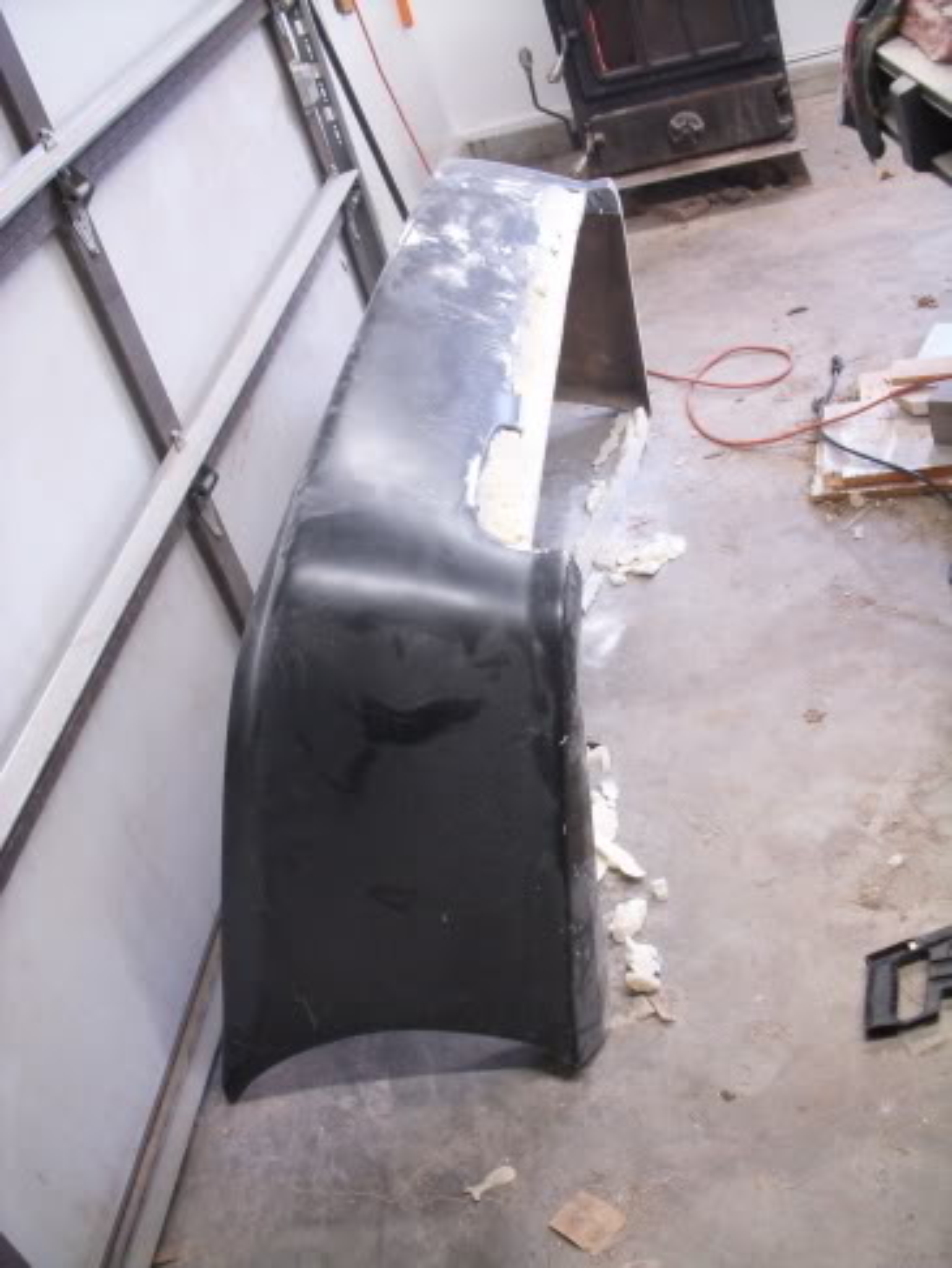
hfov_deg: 37.8
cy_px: 634
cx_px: 476
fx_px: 1392
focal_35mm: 38
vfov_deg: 49.0
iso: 200
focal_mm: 6.3
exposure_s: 1/10
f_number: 3.3
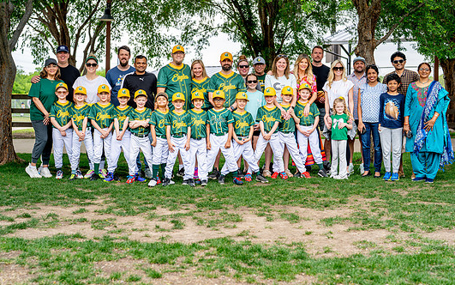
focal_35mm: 61
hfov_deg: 33.5
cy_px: 114
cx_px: 234
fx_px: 756
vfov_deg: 21.3
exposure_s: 1/640
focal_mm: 50
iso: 125
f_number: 2.8
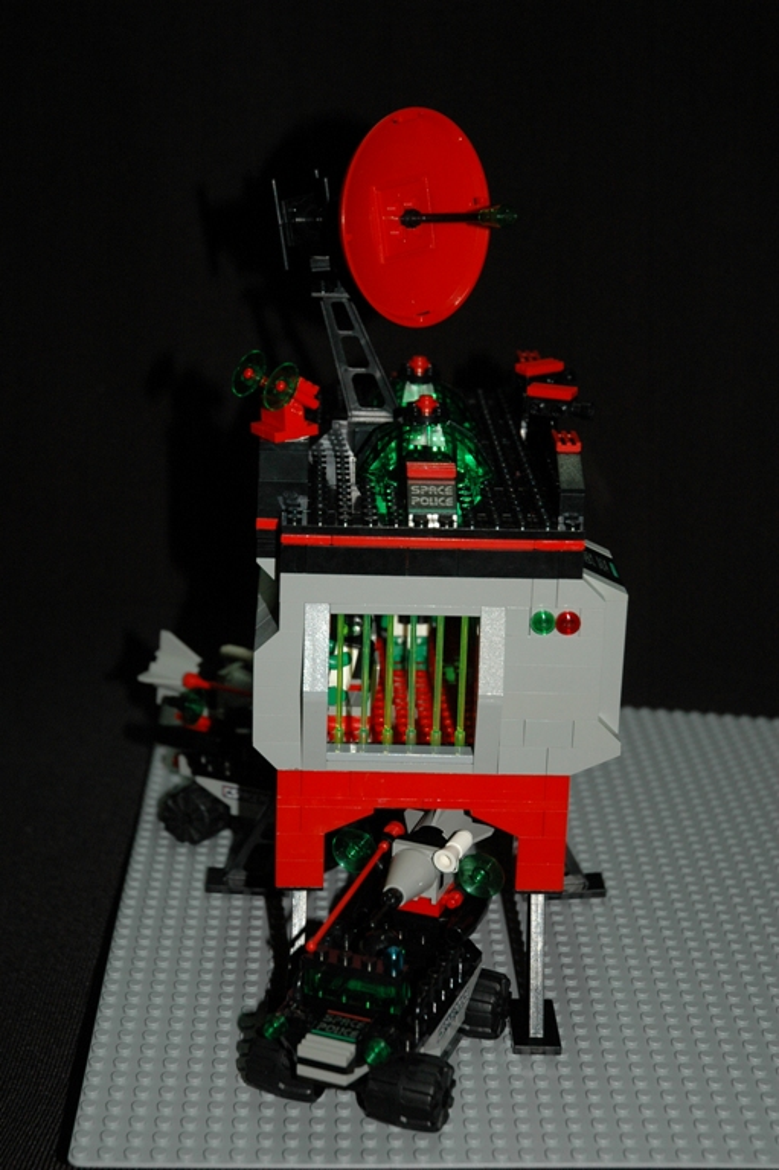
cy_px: 585
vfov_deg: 29.3
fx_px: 2242
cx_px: 390
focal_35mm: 69
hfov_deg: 19.7
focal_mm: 46
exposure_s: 1/60
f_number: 4.5
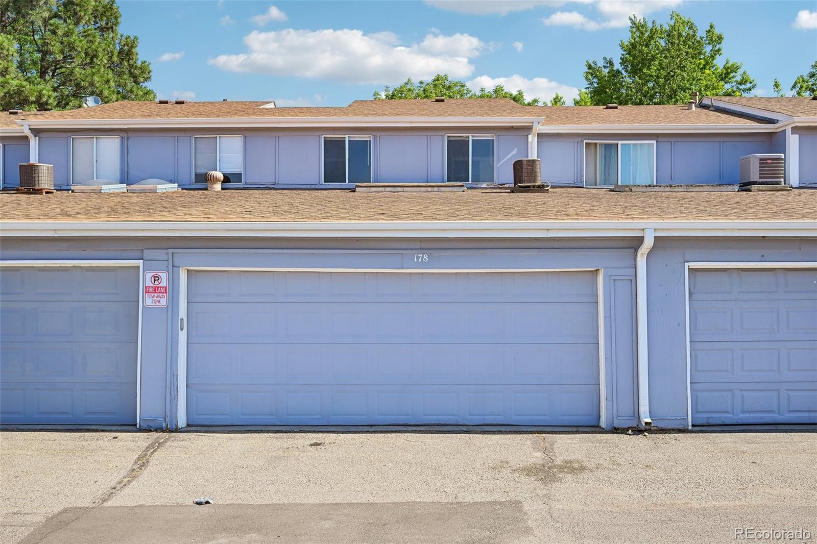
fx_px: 681
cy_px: 272
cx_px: 408
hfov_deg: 61.9
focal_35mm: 30
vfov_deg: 43.6
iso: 64
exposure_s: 1/50
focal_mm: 30
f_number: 10
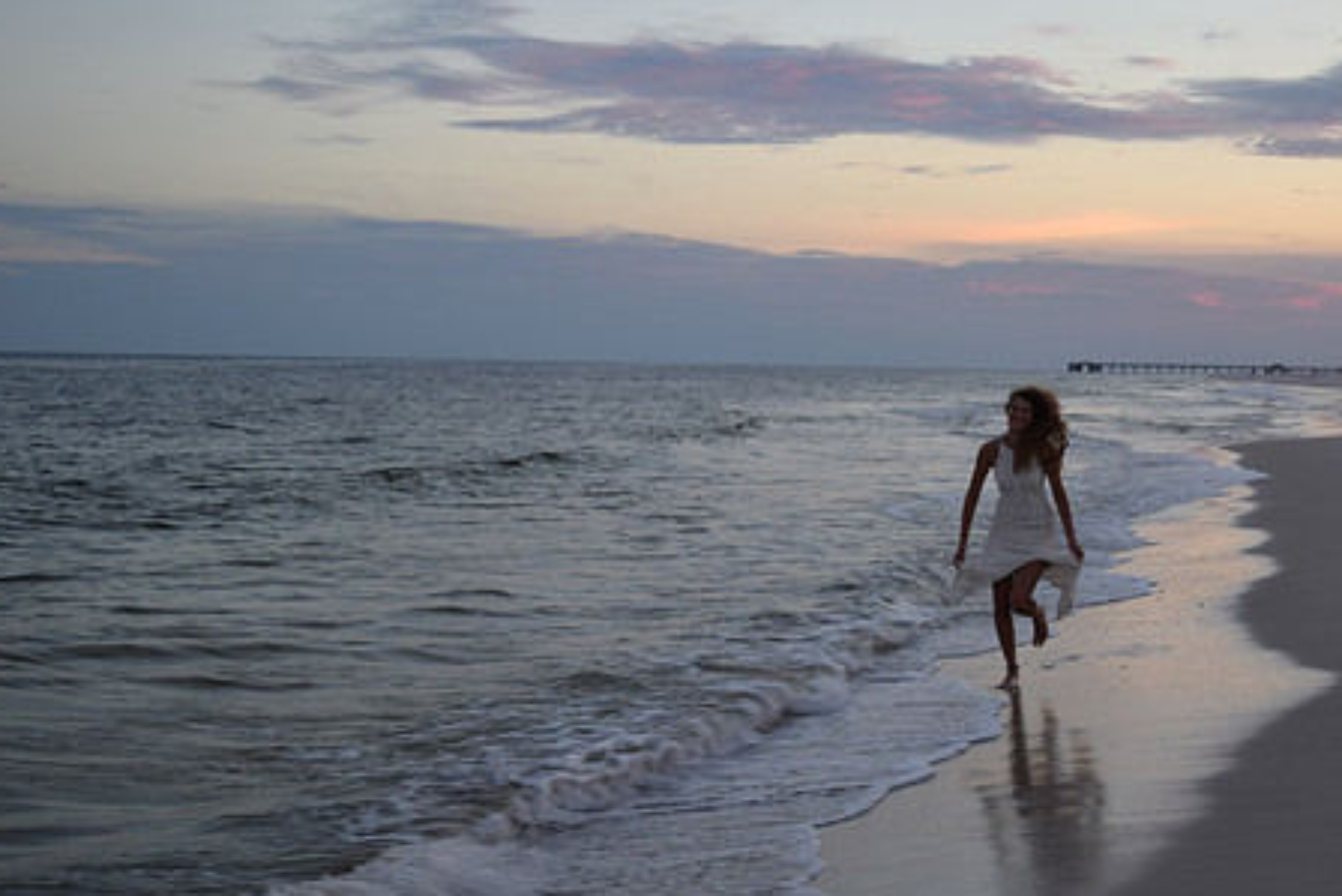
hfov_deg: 30.4
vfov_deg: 20.6
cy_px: 502
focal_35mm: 66
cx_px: 803
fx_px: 2461
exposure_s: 1/60
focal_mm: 34
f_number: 4.5
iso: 400
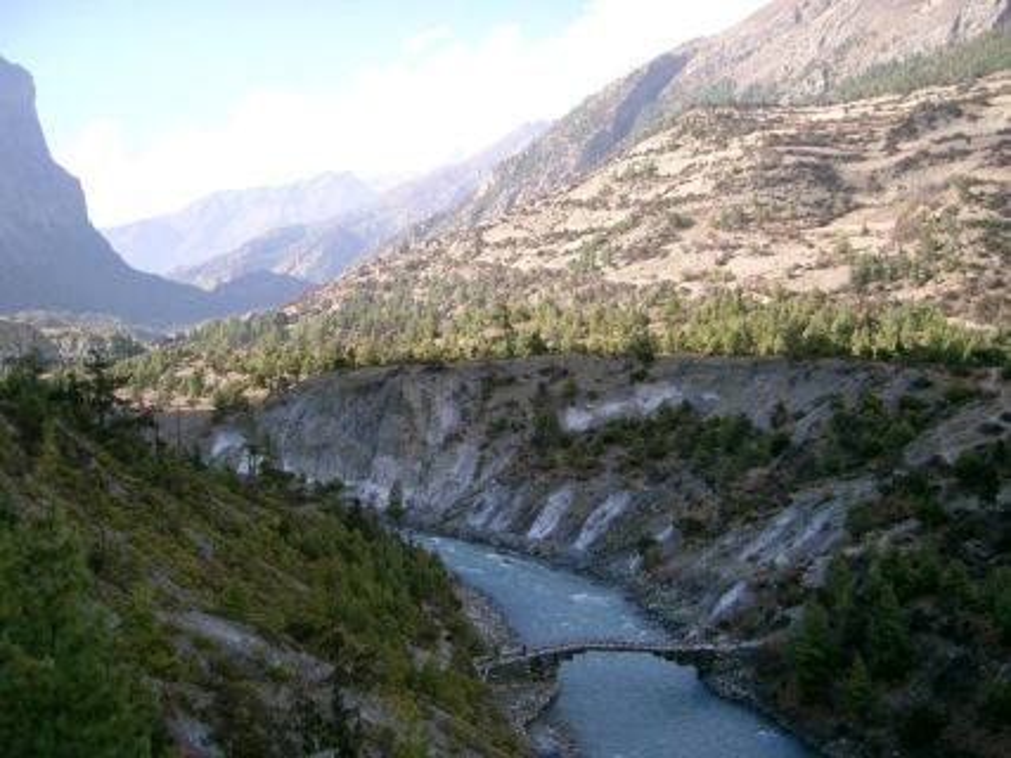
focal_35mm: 39
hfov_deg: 47.9
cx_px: 506
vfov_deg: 36.8
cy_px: 379
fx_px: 1139
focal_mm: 8
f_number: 2.8
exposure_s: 1/640
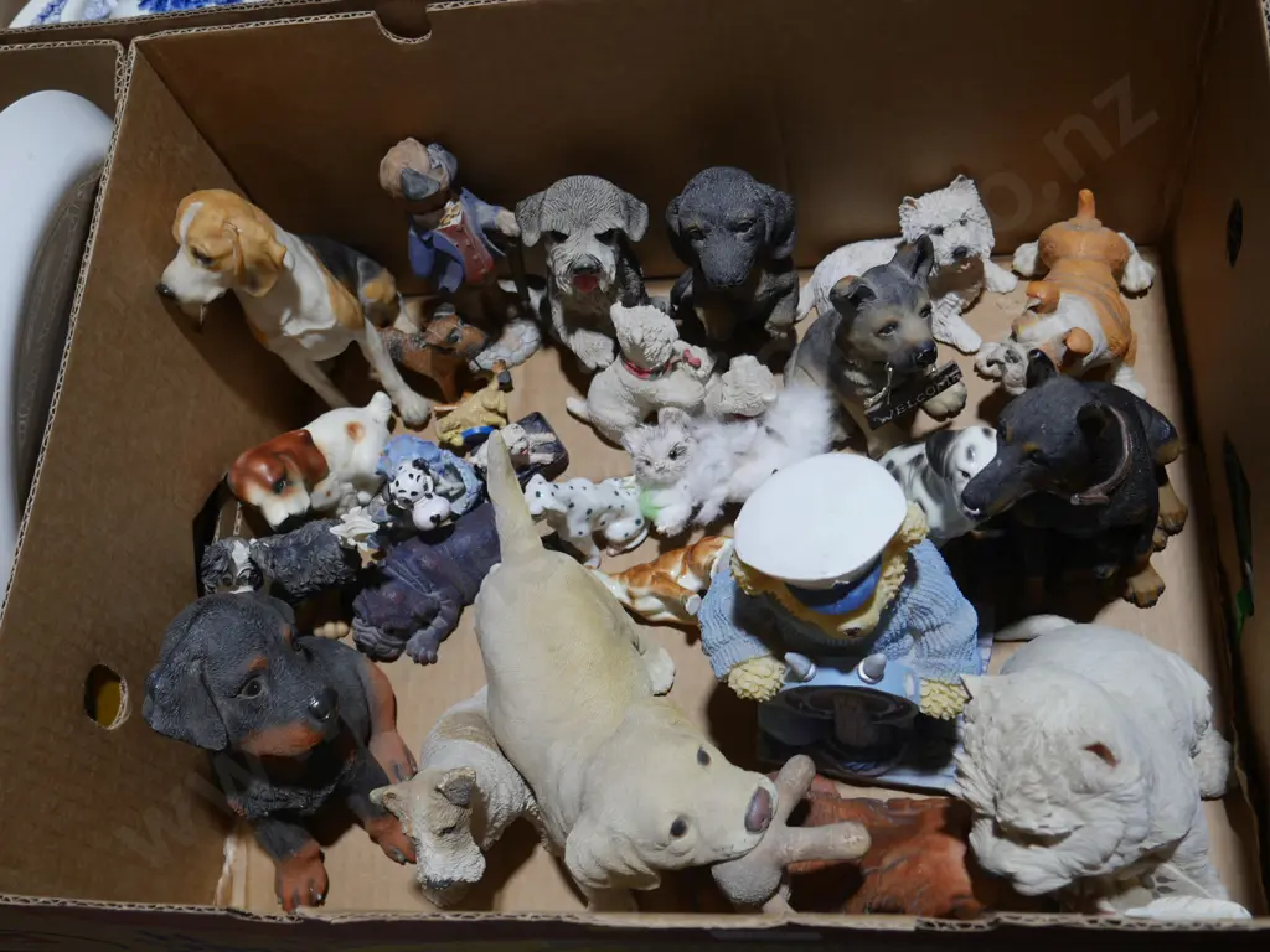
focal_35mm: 40
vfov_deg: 36.0
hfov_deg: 46.8
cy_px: 476
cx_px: 635
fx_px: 1468
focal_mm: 20
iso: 200
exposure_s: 1/80
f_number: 4.5
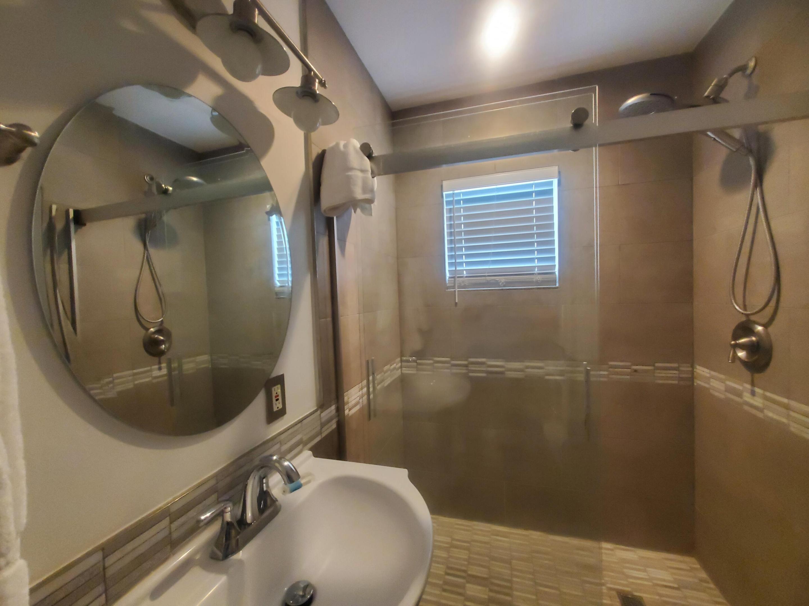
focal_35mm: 13
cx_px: 404
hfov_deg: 106.2
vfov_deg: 89.9
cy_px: 303
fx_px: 304
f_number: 2.2
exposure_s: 1/40
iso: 500
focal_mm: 1.8
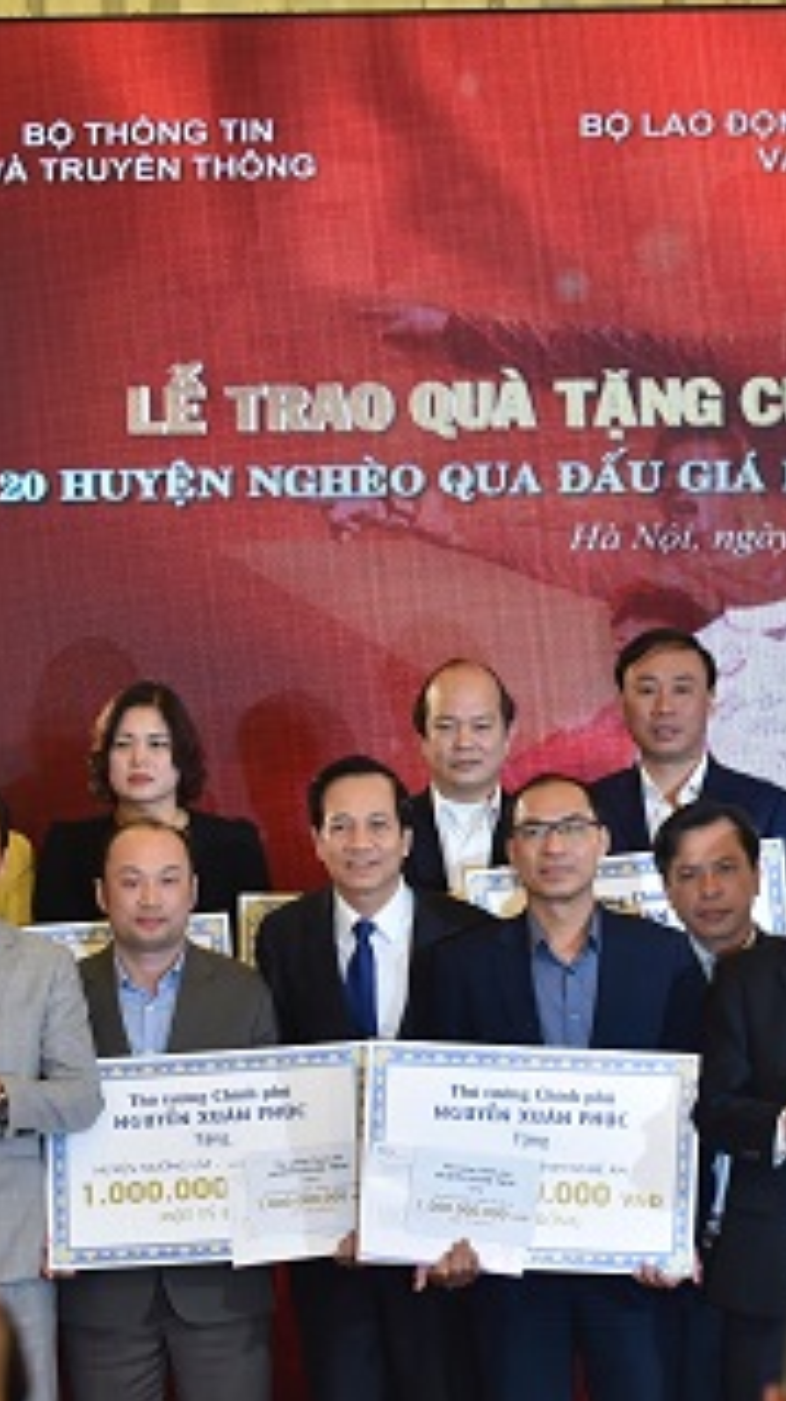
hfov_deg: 6.0
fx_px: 7461
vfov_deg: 10.7
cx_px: 869
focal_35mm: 201
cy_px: 845
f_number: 3.2
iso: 1000
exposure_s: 1/160
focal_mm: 102
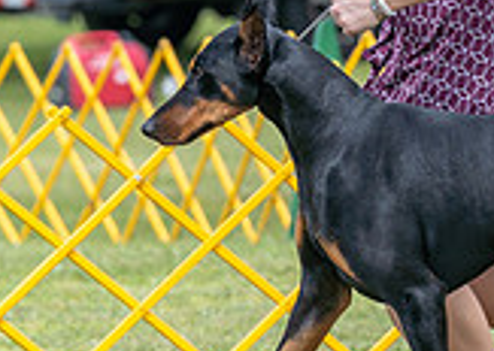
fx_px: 10397
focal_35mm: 742
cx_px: 319
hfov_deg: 2.7
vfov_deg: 1.9
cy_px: -35
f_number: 4.5
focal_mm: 168
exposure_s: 1/800
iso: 125
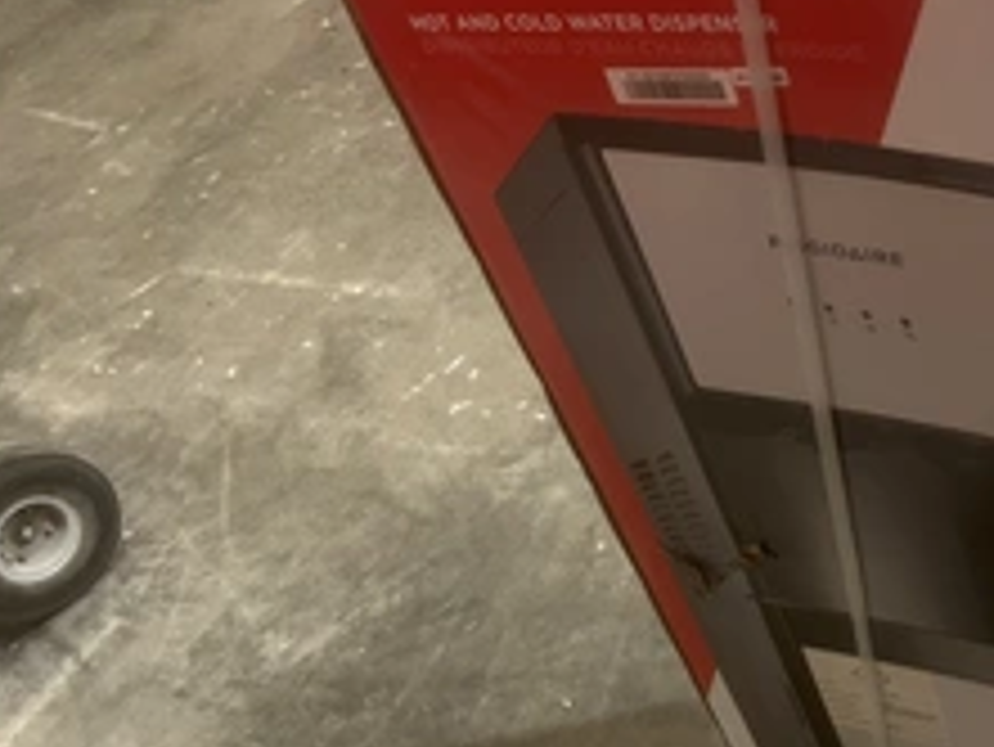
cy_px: 360
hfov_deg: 38.9
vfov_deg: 30.9
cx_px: 796
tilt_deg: -40.7
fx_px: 1350
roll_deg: +19.8
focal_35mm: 47
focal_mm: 5.1
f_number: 1.6
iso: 160
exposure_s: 1/60
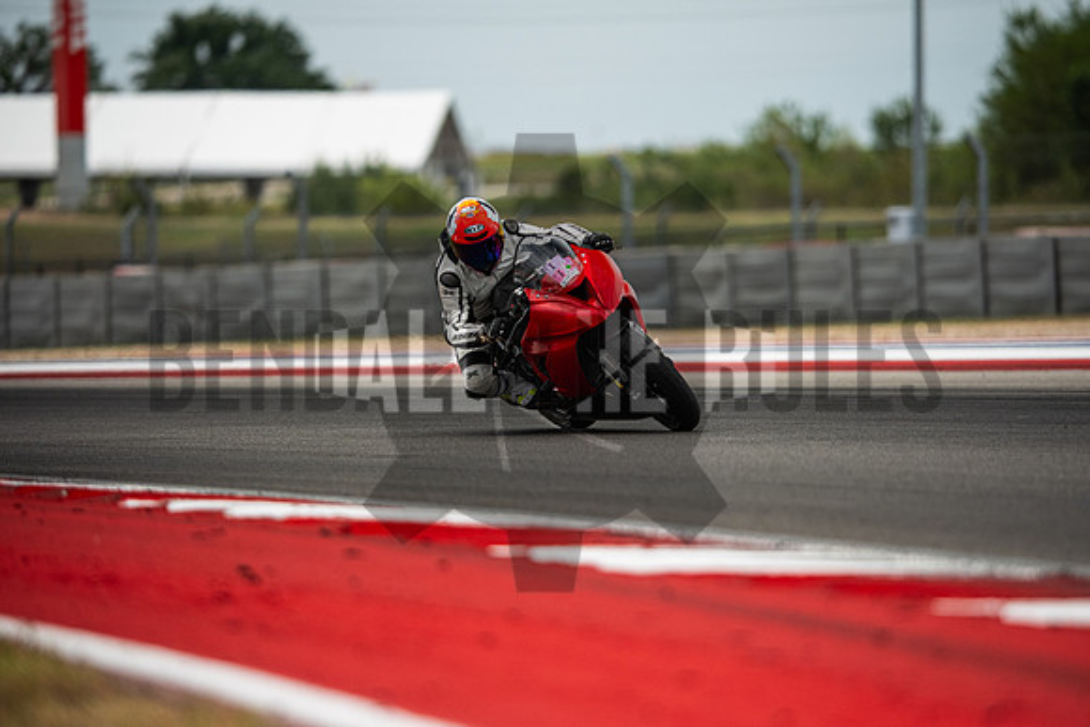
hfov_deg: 6.9
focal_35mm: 300
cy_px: 364
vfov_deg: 4.6
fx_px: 9085
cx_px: 545
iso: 320
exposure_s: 1/5000
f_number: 2
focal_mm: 200
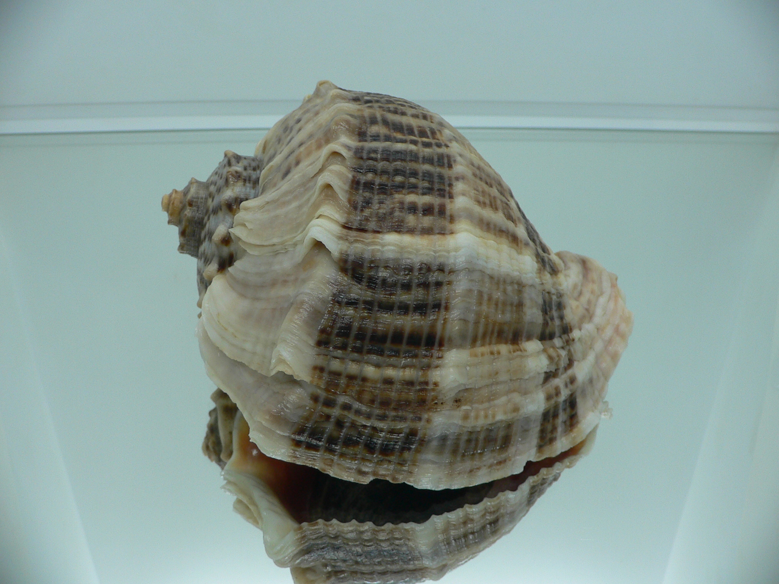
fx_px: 788
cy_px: 292
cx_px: 390
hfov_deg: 52.6
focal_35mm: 35
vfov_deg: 40.7
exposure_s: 1/60
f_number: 2.8
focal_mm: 4.6
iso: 80
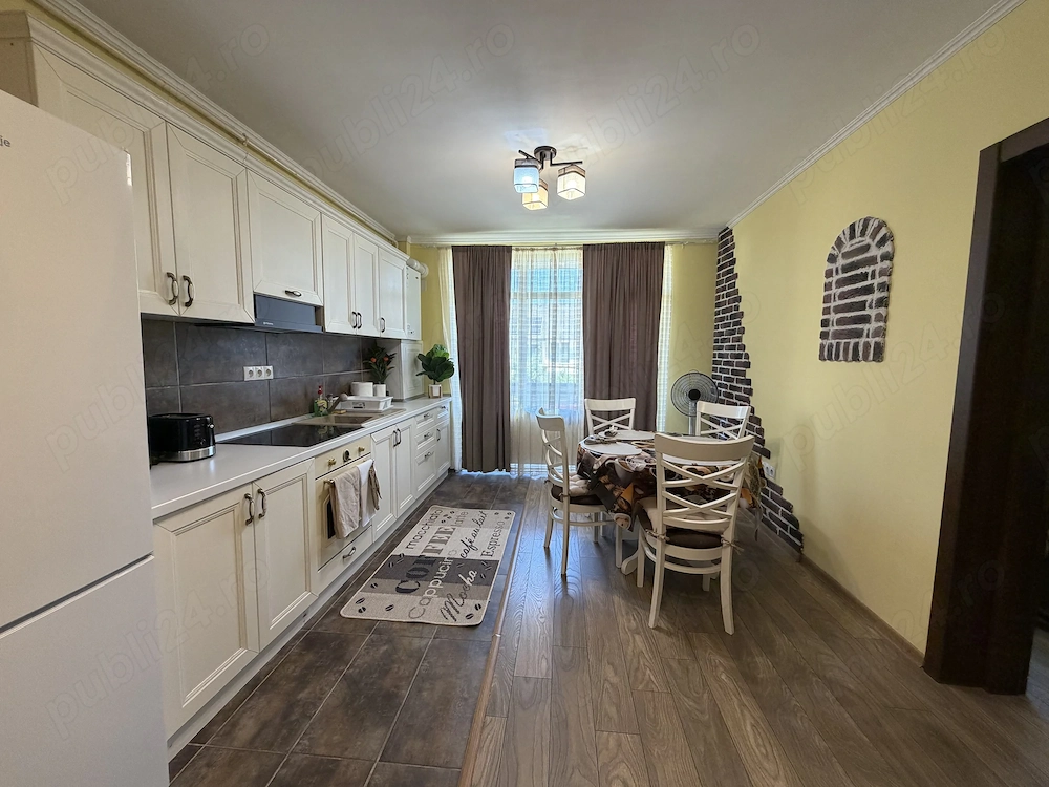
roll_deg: +0.5
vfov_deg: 85.7
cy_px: 394
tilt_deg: -5.6
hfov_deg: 102.1
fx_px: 424
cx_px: 524
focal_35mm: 14
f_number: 2.2
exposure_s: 1/50
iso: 160
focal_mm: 2.22
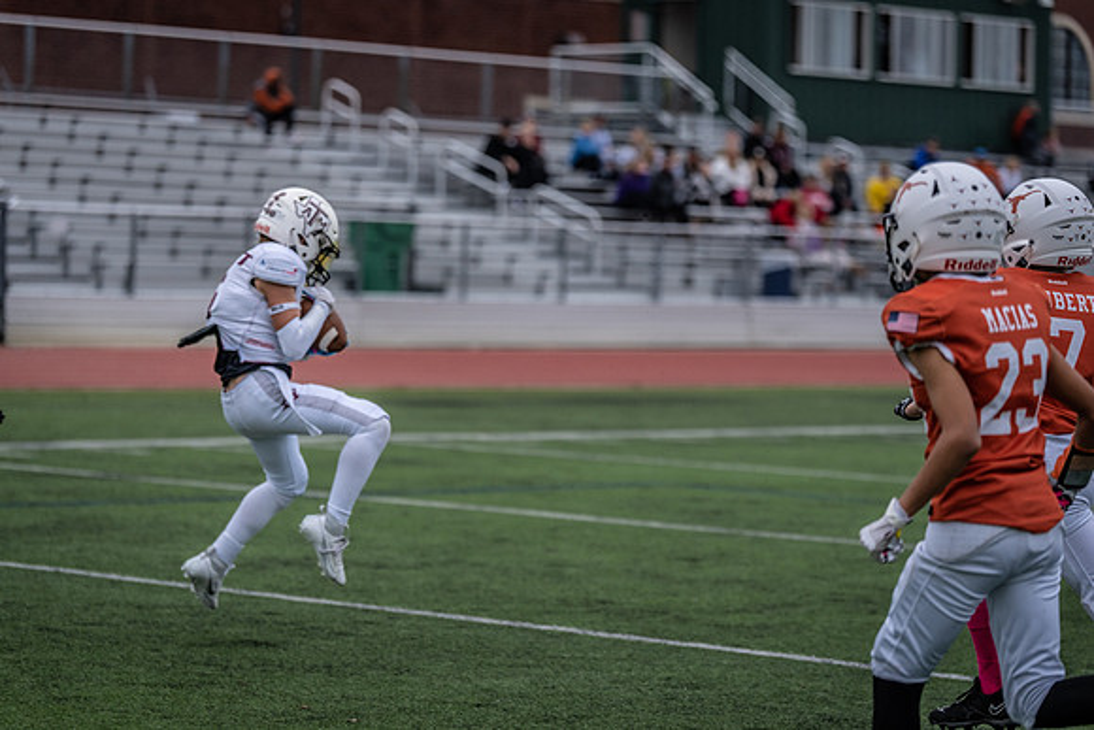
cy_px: 365
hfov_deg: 15.9
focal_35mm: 129
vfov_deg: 10.6
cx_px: 547
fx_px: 3919
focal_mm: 124
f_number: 2.8
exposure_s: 1/1250
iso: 640
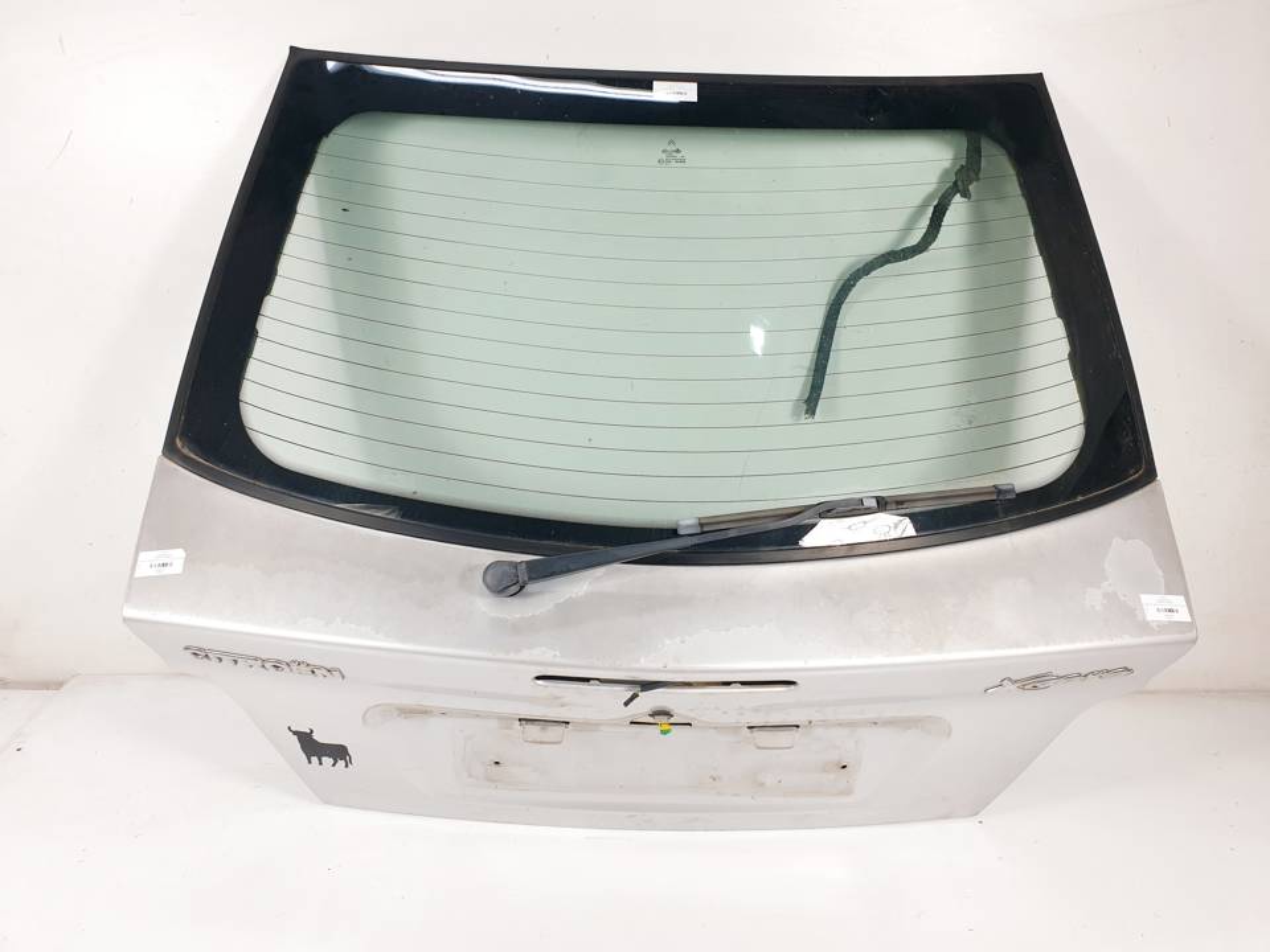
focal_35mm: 26
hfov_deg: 67.3
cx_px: 635
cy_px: 476
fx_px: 954
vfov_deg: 53.1
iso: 64
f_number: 2.4
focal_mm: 4.3
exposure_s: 1/100
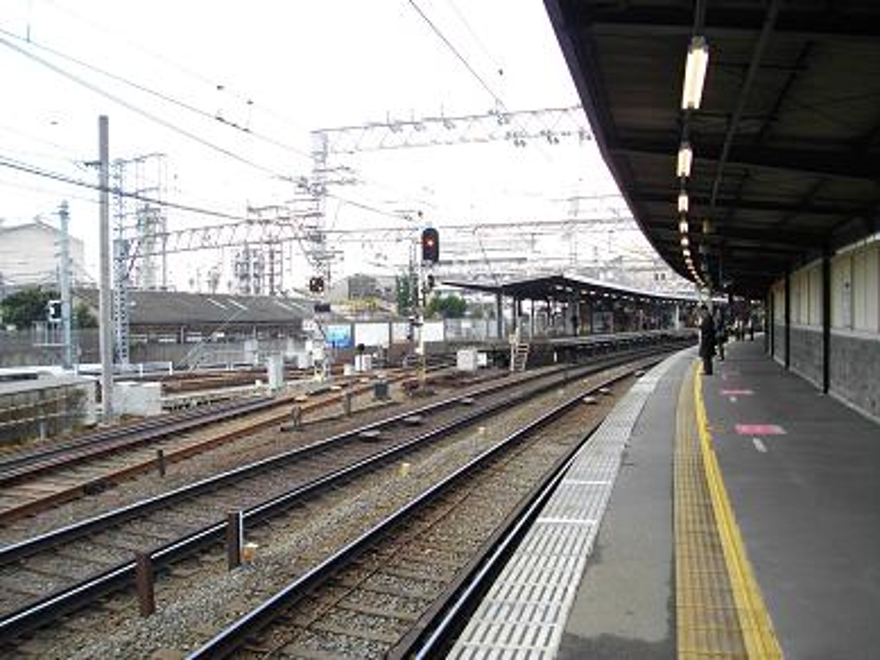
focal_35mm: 32
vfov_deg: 44.2
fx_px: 814
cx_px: 440
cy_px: 330
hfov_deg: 56.8
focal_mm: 5.7
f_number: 2.9
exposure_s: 1/250
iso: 100
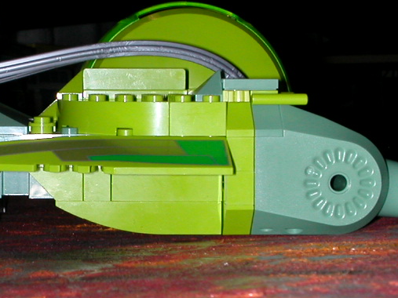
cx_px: 82
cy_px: 187
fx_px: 1253
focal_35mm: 109
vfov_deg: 13.6
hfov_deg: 17.9
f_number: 5.4
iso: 100
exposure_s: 1/59.9
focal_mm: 8.2
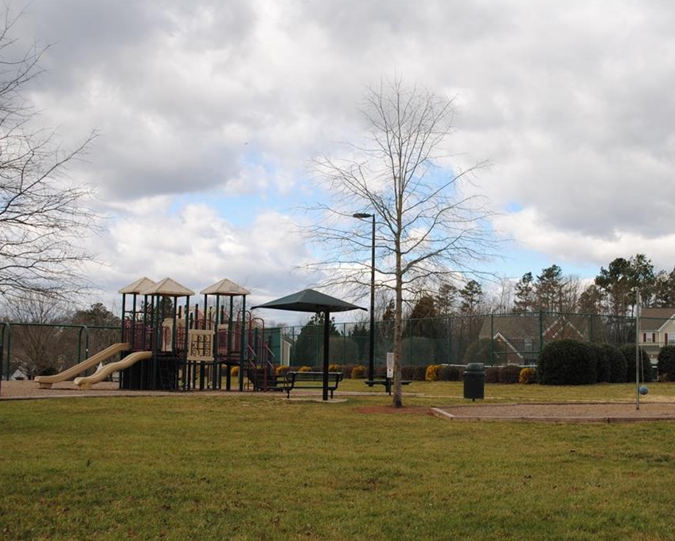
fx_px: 1019
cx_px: 367
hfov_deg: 36.6
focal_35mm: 51
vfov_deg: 29.7
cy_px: 271
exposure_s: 1/200
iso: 100
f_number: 7.1
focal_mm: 30
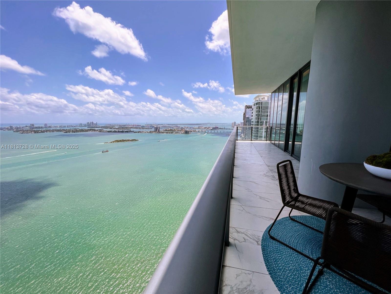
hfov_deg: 106.2
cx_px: 196
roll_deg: +1.3
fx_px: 147
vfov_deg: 89.9
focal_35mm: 13
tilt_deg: -9.7
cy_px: 147
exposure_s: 1/2597
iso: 32
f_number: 1.8
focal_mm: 1.57
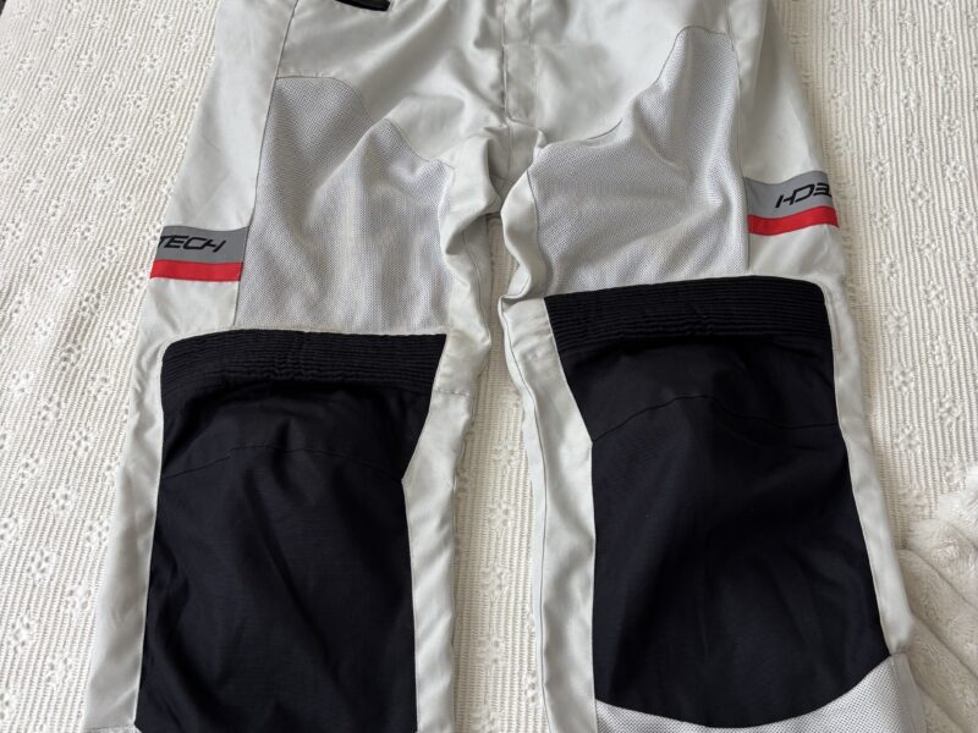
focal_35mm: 26
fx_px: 735
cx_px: 489
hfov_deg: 67.3
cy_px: 366
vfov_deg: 53.1
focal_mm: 5.96
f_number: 1.6
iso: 80
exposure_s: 1/121
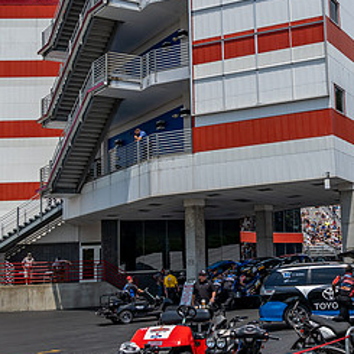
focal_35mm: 62
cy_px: 148
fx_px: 717
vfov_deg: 27.7
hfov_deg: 27.0
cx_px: 299
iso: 100
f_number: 5.6
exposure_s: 1/1250
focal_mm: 18
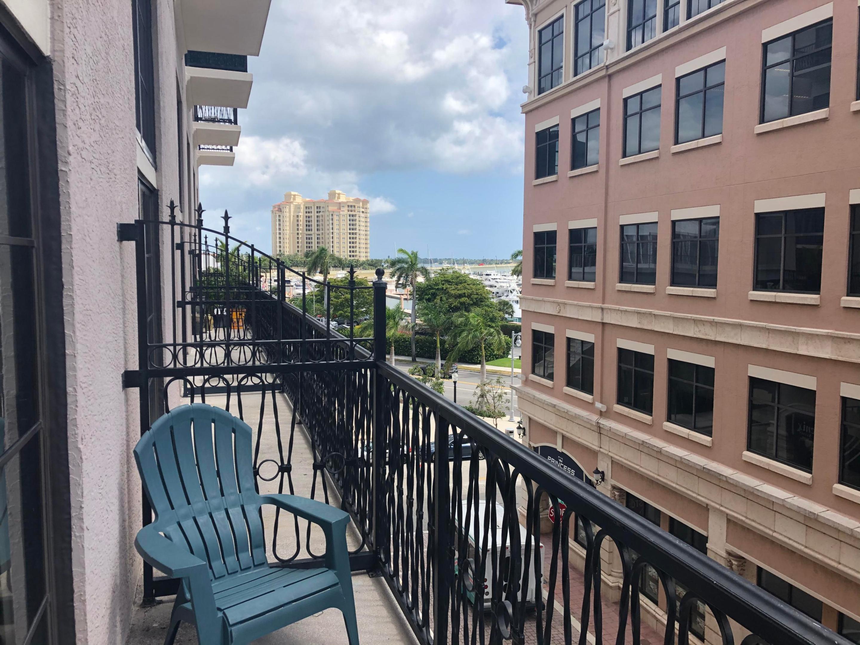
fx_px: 696
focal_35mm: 28
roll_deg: +1.0
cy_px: 322
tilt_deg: -5.1
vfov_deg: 49.7
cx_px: 430
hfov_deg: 63.4
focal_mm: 4
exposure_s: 1/1429
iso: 20
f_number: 1.8
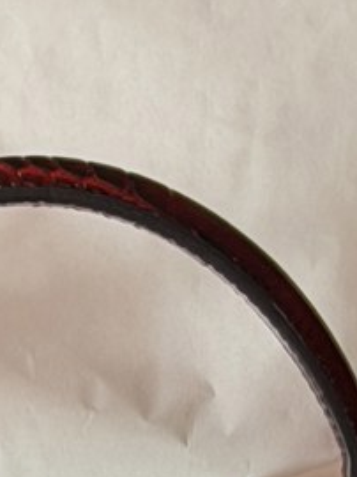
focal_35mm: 356
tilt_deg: -69.9
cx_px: -11
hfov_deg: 4.2
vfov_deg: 5.4
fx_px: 4903
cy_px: 1051
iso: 200
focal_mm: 6.76
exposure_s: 1/60
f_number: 1.78
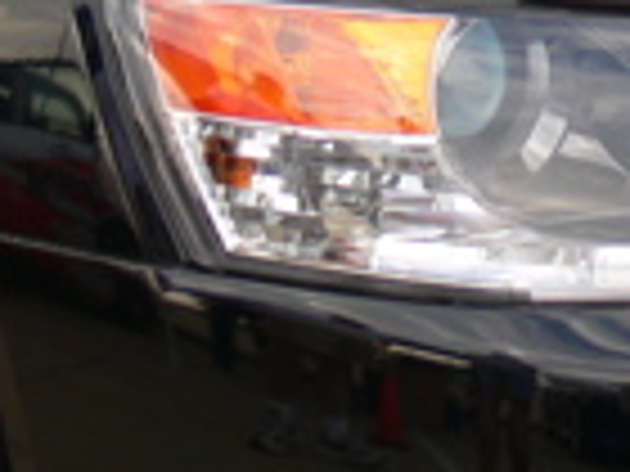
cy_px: -319
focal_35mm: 302
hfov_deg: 6.5
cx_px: 994
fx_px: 5496
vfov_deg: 4.9
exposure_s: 1/100
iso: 80
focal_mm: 14
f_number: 4
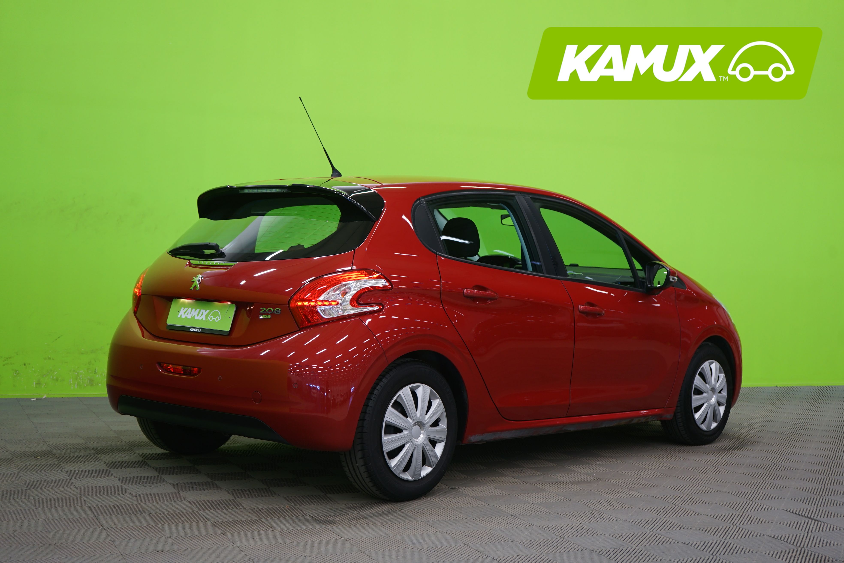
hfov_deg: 41.1
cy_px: 282
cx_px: 422
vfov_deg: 28.1
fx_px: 1125
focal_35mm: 48
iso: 400
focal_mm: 48
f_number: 5
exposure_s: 1/8
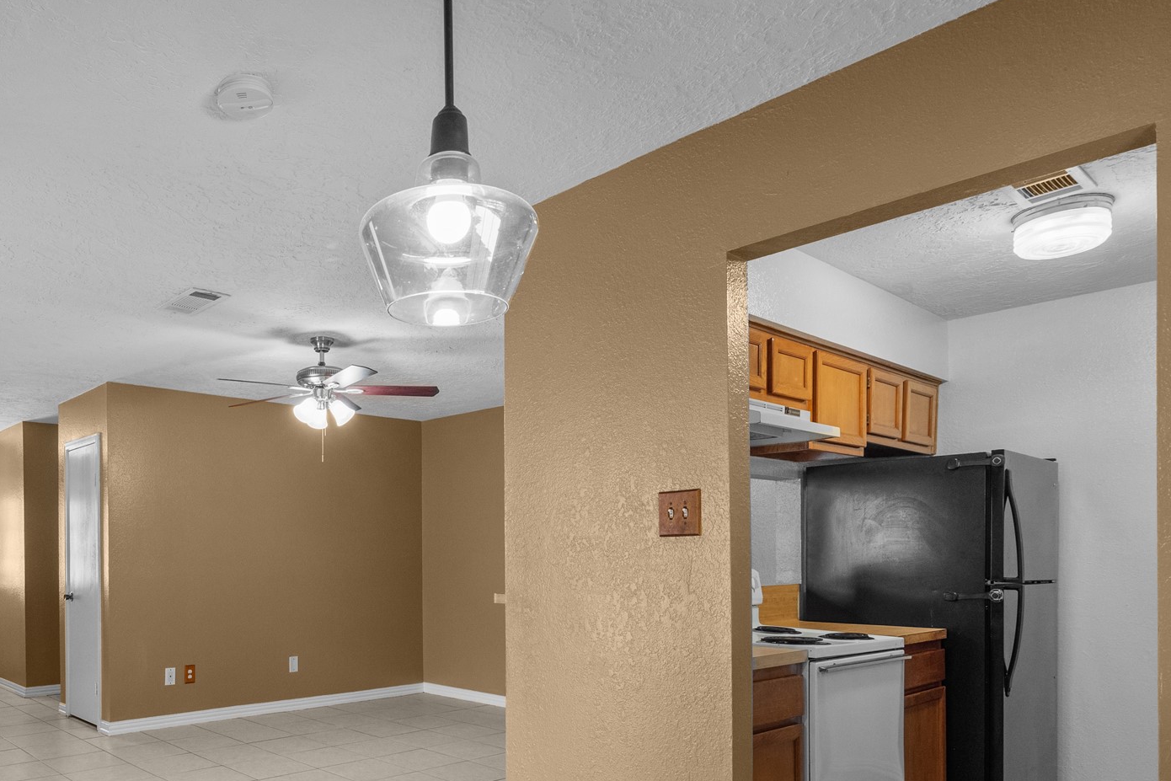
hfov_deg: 68.5
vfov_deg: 49.7
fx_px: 813
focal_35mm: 25
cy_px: 560
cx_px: 347
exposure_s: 1/6
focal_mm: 16
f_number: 8
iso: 1250
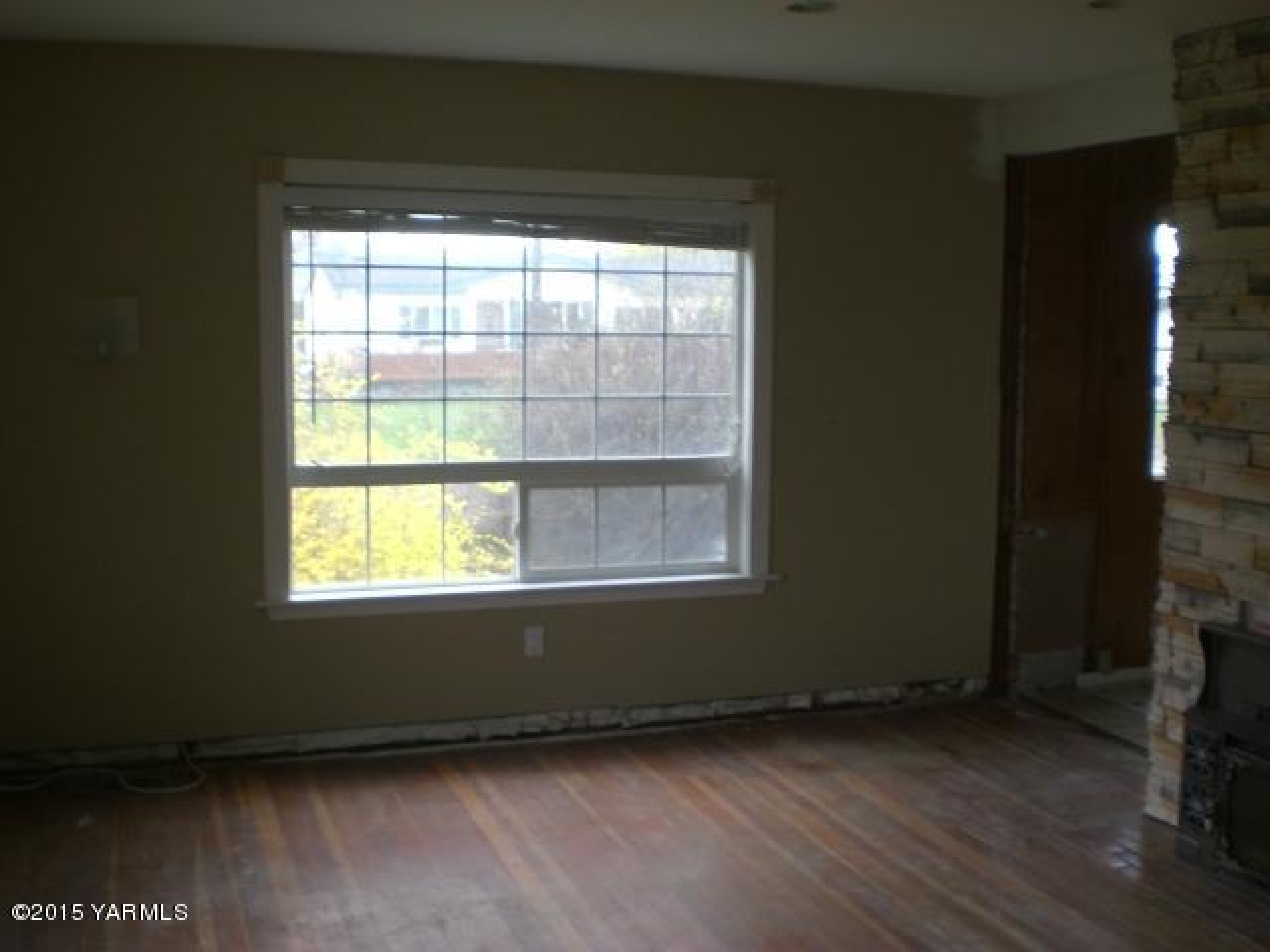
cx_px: 635
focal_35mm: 38
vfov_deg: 37.7
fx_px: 1394
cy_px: 476
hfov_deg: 49.0
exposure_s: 1/60
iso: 100
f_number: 3.1
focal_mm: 6.3
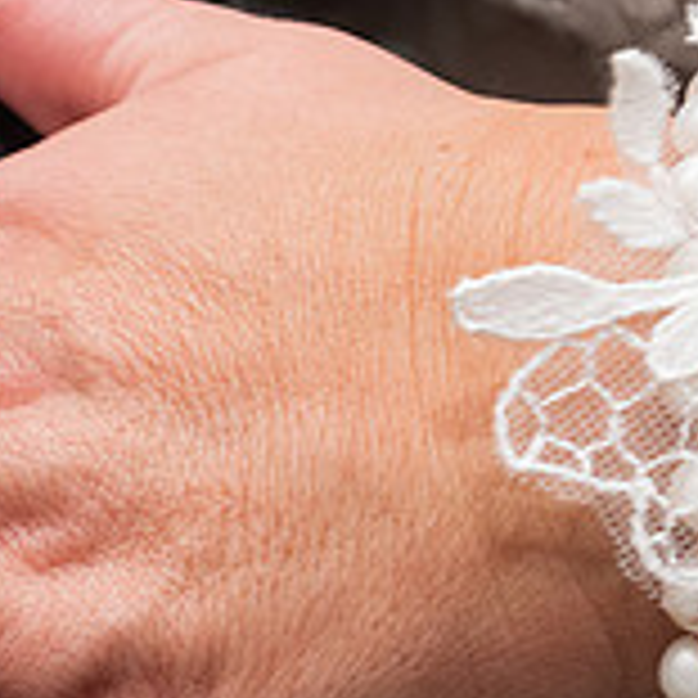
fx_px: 2920
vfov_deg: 13.1
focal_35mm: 128
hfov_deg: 12.5
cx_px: -539
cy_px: 950
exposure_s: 1/125
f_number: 5.6
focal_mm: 35
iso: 640
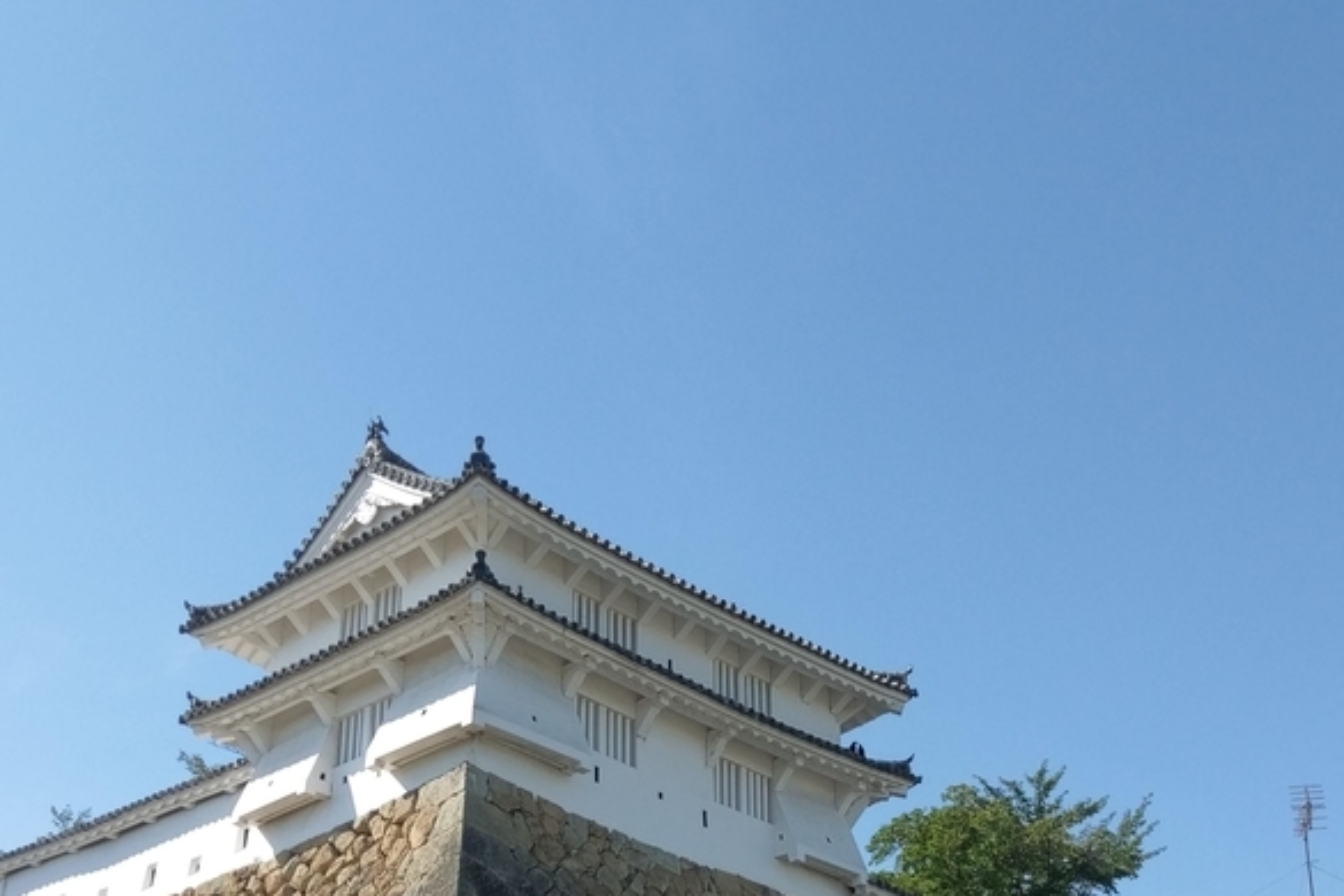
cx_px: 680
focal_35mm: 37
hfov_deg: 51.9
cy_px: 832
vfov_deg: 33.7
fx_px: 1381
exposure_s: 1/2182
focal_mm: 4.58
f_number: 1.8
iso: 100
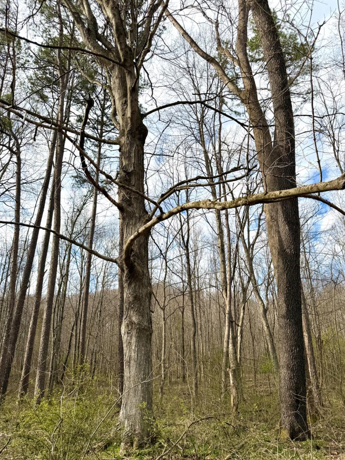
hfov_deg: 51.3
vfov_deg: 65.3
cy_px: 234
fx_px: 359
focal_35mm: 27
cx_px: 183
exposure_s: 1/4167
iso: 80
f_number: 1.78
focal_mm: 6.76
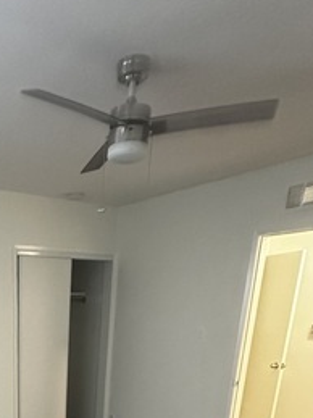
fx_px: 434
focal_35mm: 36
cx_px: 18
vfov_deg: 40.9
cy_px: 462
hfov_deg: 36.5
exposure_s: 1/60
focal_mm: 2.22
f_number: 2.2
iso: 1000
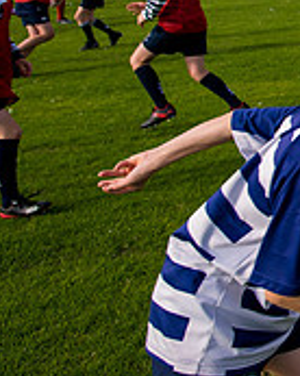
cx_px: 622
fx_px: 700
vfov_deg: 28.5
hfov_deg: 16.9
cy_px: 14
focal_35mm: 63
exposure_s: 1/1250
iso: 250
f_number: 4
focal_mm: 20
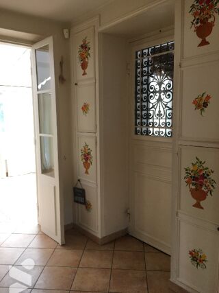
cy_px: 146
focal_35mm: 29
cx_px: 110
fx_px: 245
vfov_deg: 61.7
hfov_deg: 48.2
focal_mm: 4.15
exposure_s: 1/33
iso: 50
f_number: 2.2
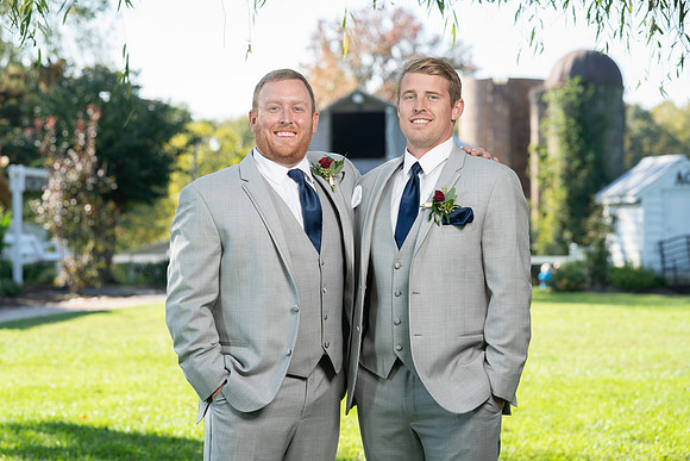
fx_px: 2359
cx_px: 311
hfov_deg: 16.6
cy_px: 243
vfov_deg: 11.1
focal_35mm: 123
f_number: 5.6
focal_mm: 112
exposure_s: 1/200
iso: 200
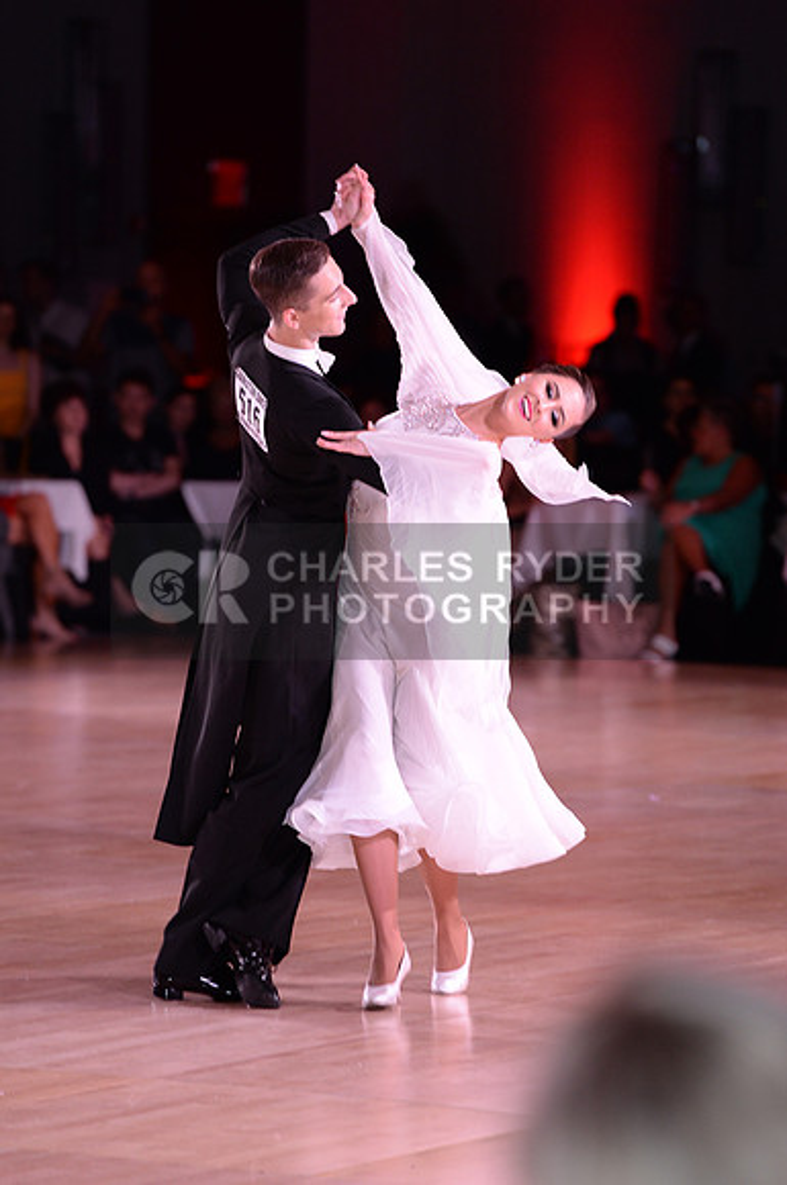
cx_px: 394
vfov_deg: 10.6
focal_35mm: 195
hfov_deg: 7.0
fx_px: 6413
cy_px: 592
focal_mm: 195
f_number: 4
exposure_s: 1/250
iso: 1600
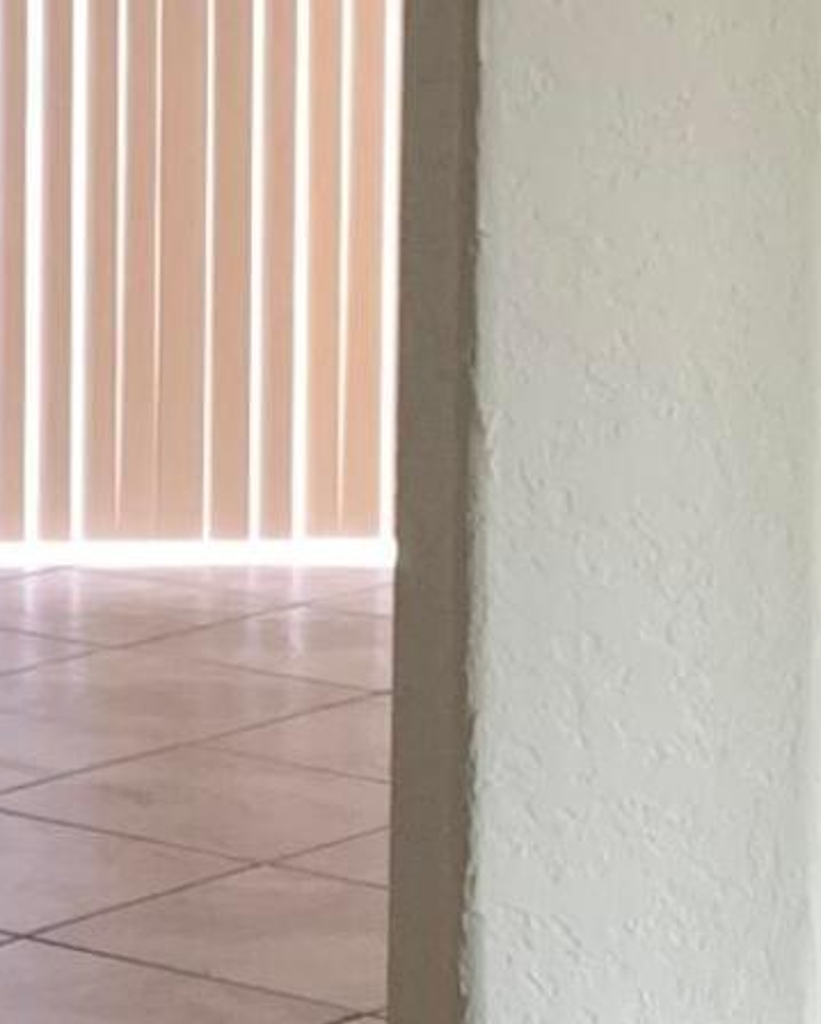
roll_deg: -0.4
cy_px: 238
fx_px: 4946
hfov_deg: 9.3
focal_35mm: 163
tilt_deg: -7.2
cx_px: -348
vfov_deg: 11.8
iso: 125
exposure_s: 1/60
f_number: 1.8
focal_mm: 4.25
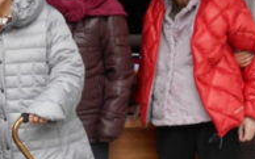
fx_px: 889
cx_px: -7
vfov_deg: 10.2
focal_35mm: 128
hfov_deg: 16.0
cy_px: 131
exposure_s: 1/160
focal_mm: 6.7
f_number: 3.9
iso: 80
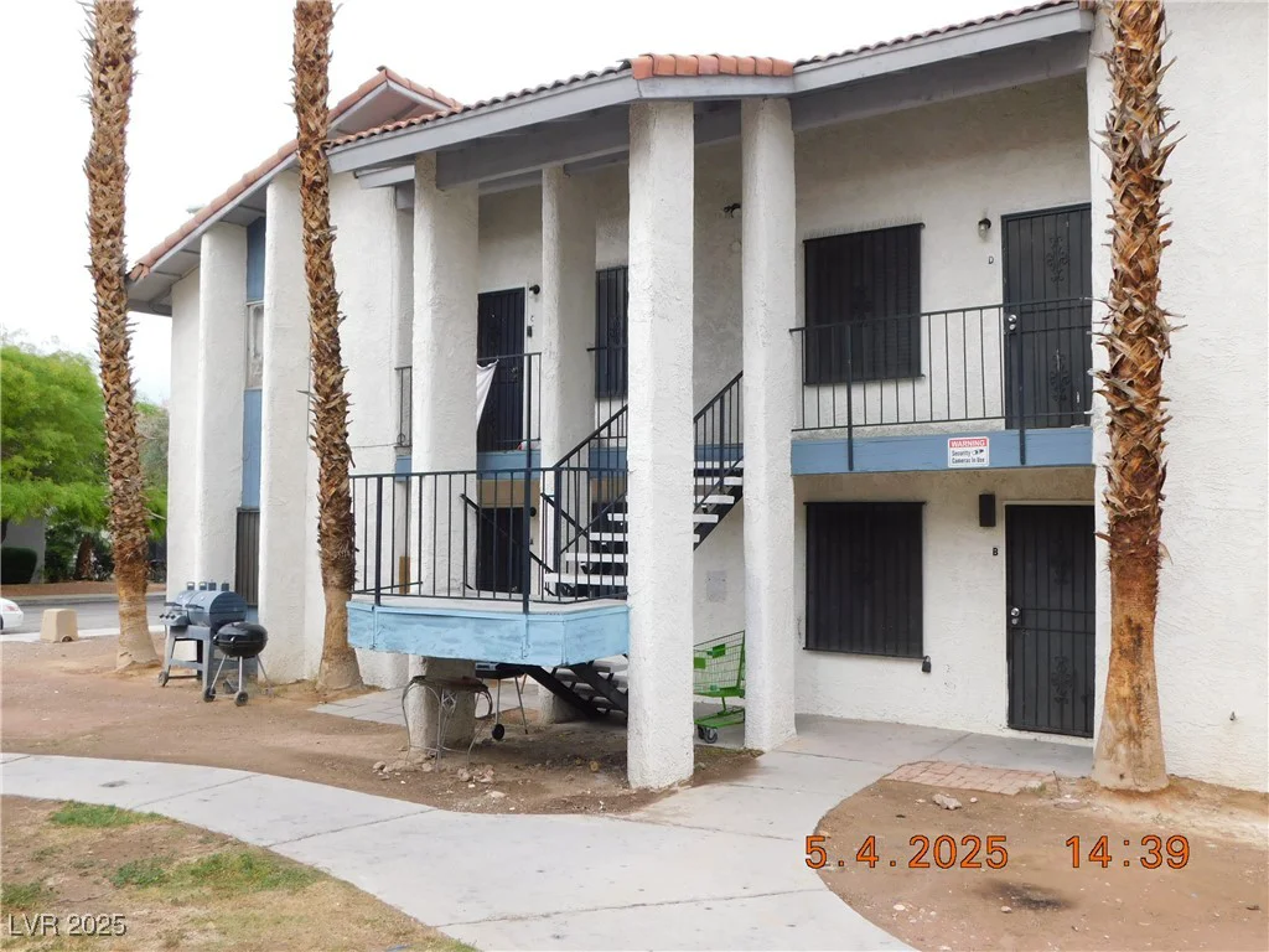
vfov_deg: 46.8
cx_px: 634
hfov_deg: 60.0
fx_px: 1100
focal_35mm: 30
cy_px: 476
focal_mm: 5.3
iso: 125
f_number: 3.2
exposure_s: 1/500
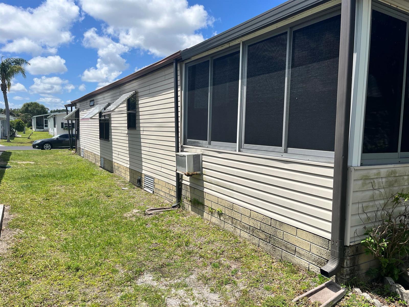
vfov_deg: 53.1
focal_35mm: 26
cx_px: 204
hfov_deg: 67.3
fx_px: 307
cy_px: 154
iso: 50
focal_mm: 5.1
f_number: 1.6
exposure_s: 1/5076
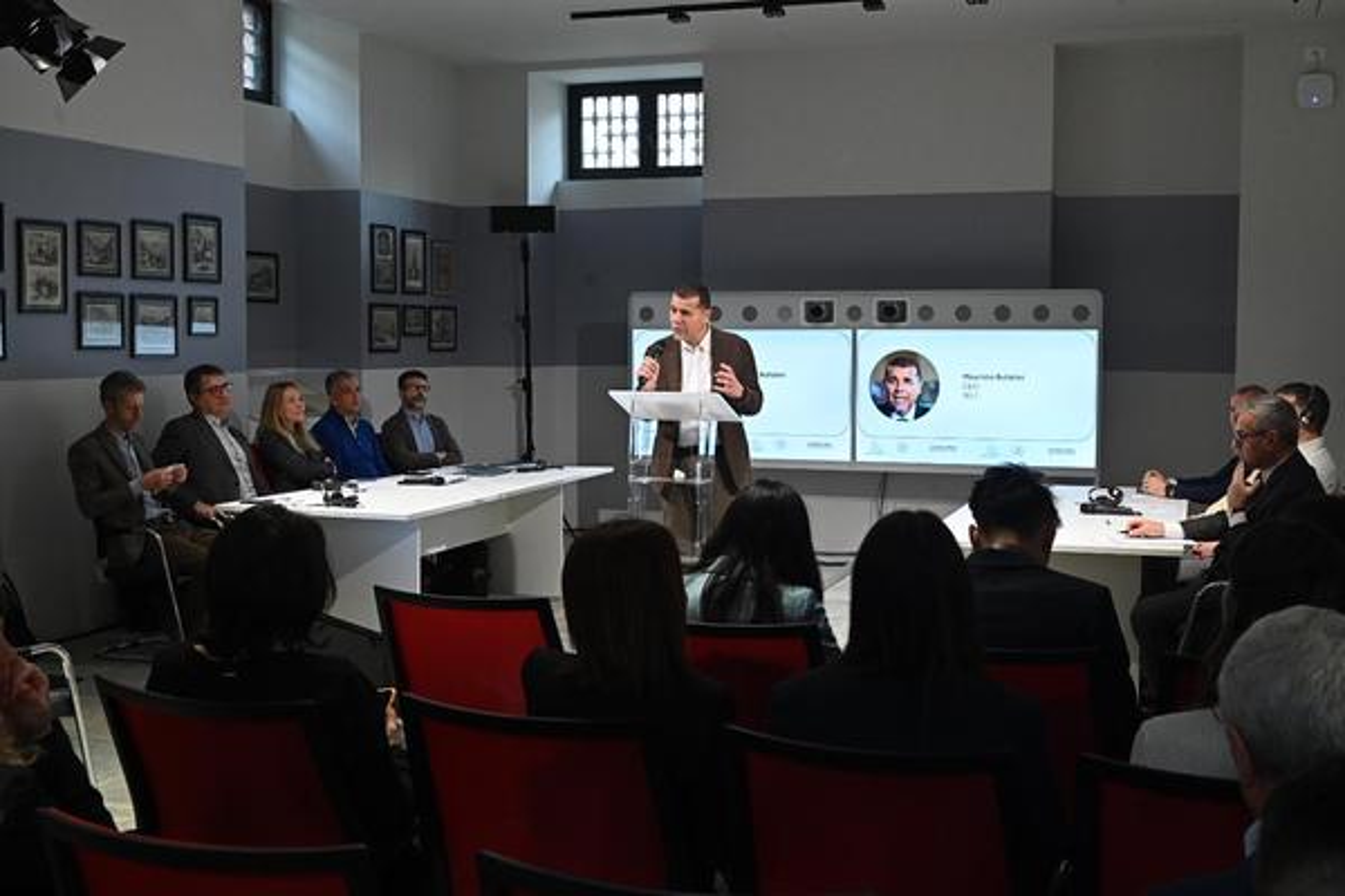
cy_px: 448
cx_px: 672
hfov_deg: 44.5
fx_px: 1644
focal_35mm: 44
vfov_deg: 30.5
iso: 1600
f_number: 10
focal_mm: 44
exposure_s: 1/60
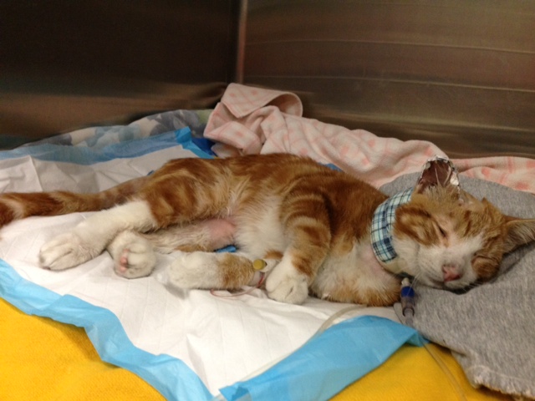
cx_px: 268
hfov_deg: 55.4
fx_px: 510
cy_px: 200
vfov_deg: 42.9
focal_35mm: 33
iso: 200
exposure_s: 1/20
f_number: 2.4
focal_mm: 4.12
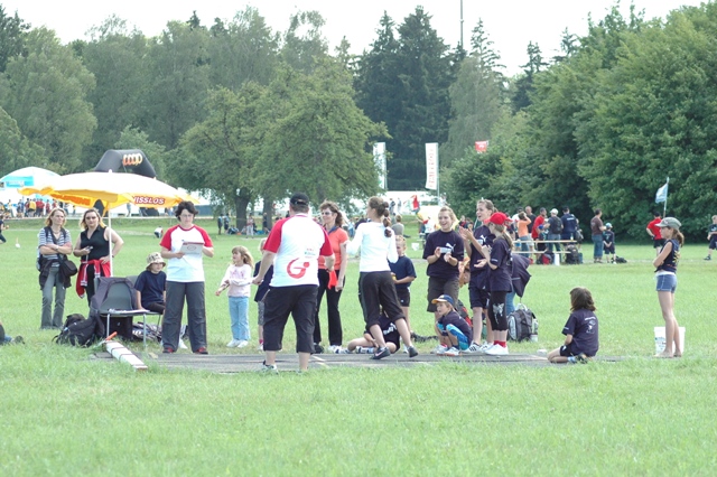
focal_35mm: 158
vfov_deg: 8.7
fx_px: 3135
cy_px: 238
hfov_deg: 13.0
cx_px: 358
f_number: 5.6
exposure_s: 1/400
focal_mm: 105
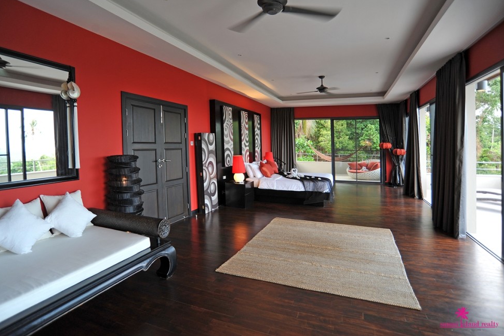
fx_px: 266
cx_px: 240
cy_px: 159
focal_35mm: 19
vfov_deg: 64.5
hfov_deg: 86.8
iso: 400
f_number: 4.5
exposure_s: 1/60
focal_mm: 18
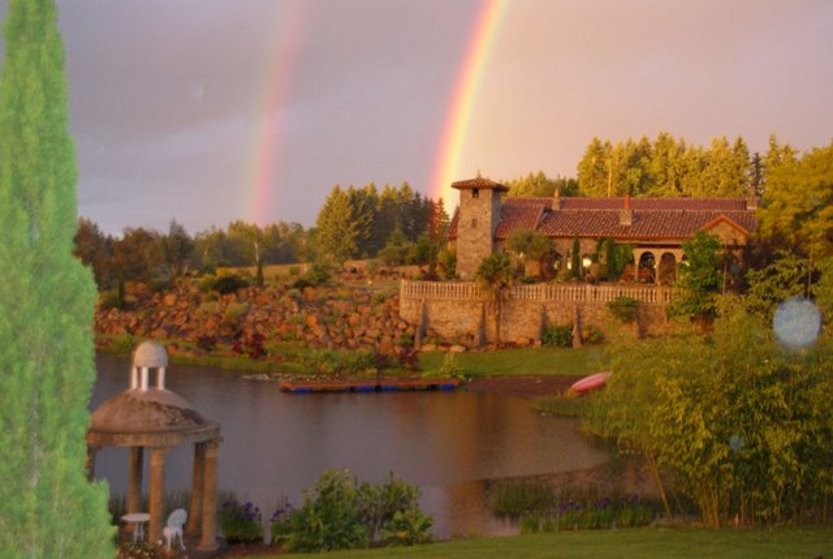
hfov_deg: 46.3
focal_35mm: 42
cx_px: 416
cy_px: 280
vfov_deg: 32.0
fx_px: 973
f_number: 4.5
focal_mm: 28
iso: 400
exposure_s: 1/100
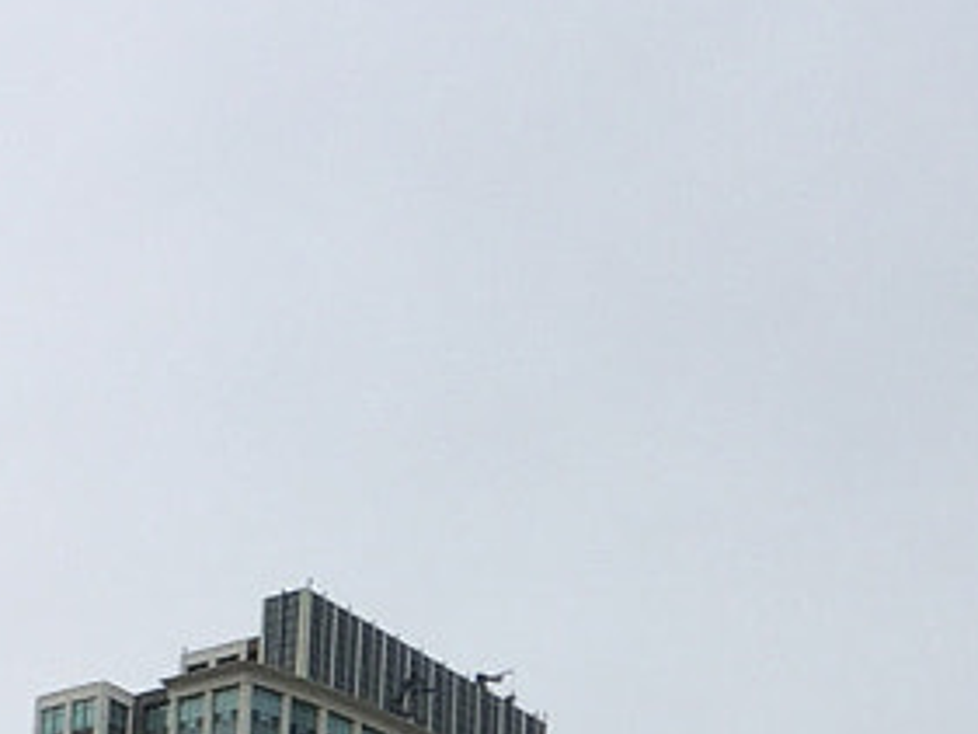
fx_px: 4664
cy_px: 1350
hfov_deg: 11.8
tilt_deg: +16.1
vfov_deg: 8.6
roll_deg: -0.1
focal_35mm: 165
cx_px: 1030
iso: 32
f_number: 2.2
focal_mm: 4.15
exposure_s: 1/879
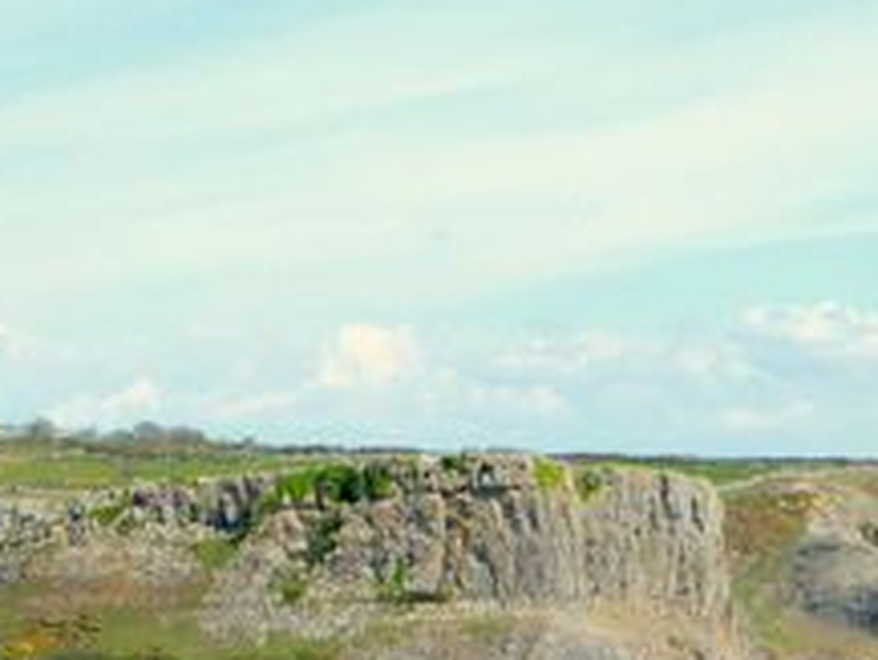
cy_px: 1085
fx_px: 3274
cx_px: 263
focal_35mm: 129
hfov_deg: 15.2
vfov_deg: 10.9
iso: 100
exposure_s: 1/1000
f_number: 3.7
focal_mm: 6.1
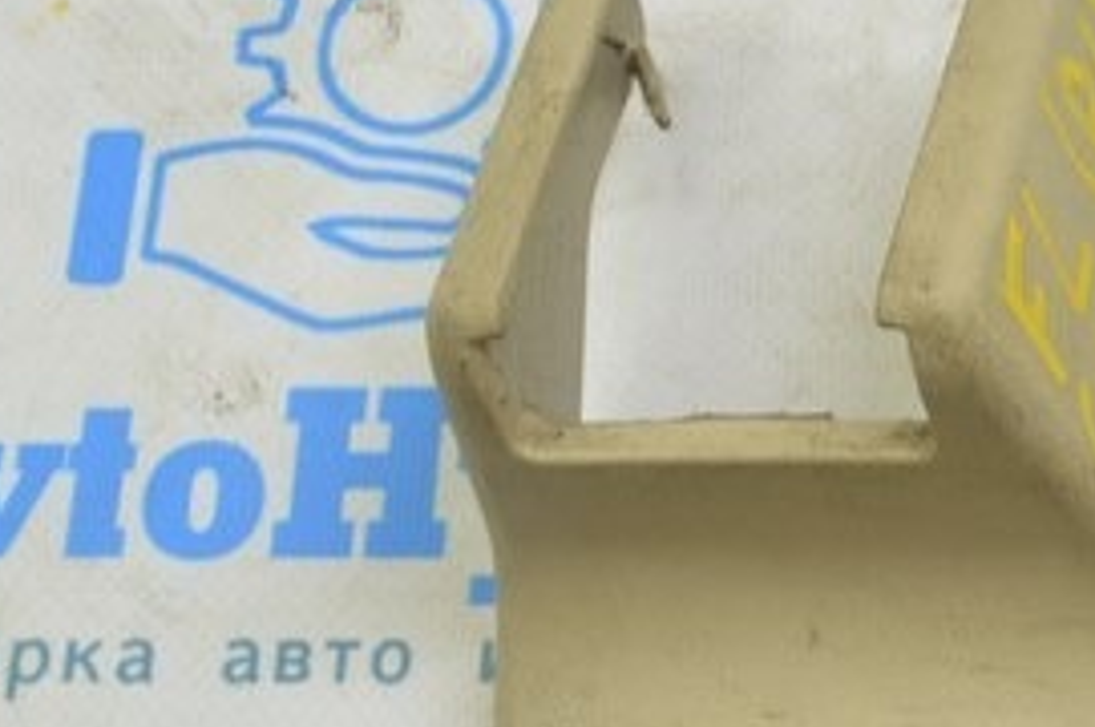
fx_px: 3099
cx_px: 1168
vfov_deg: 13.1
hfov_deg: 19.3
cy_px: -63
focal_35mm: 102
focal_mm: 18
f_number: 5.6
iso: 400
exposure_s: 1/20
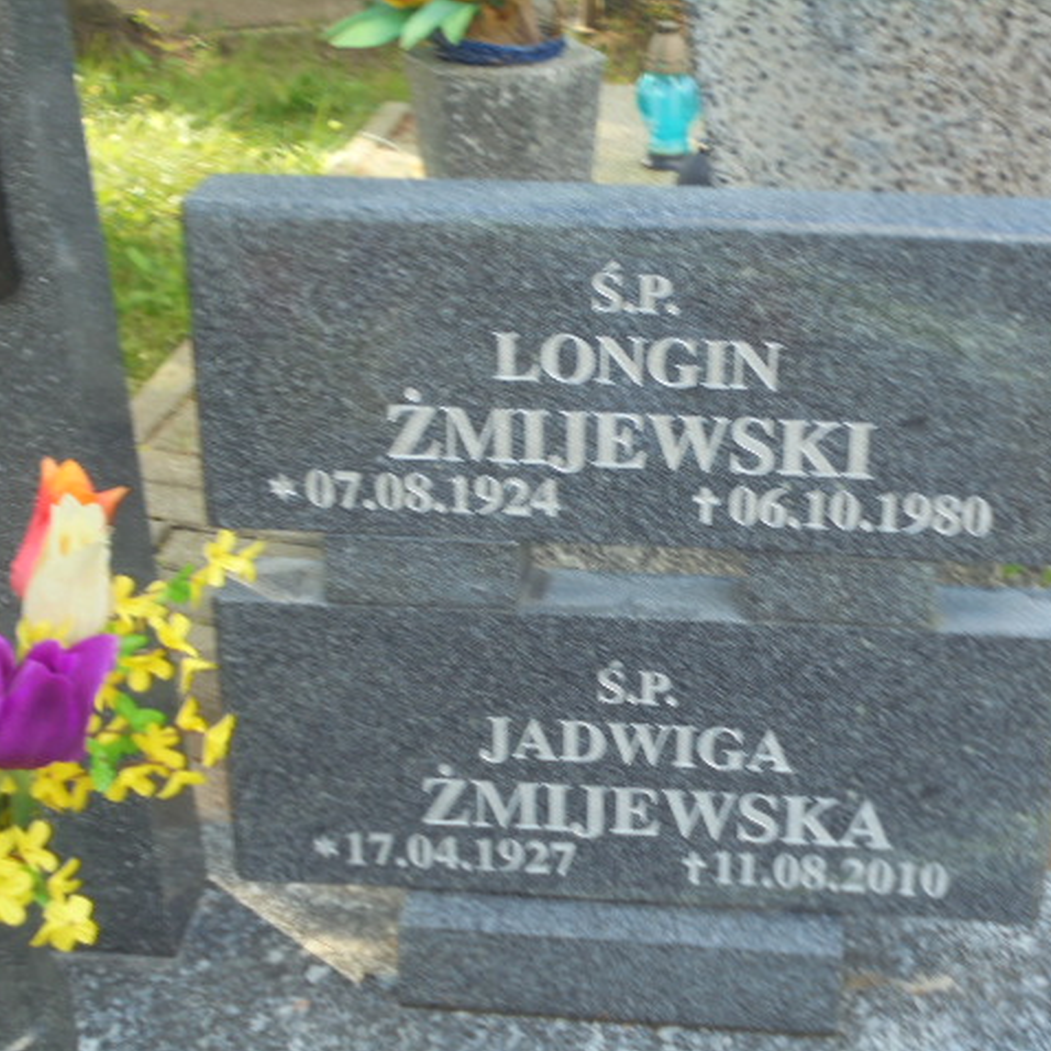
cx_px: 644
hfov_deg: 29.5
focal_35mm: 58
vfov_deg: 29.6
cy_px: 526
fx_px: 1992
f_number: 4.8
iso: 100
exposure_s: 1/40
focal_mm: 8.9
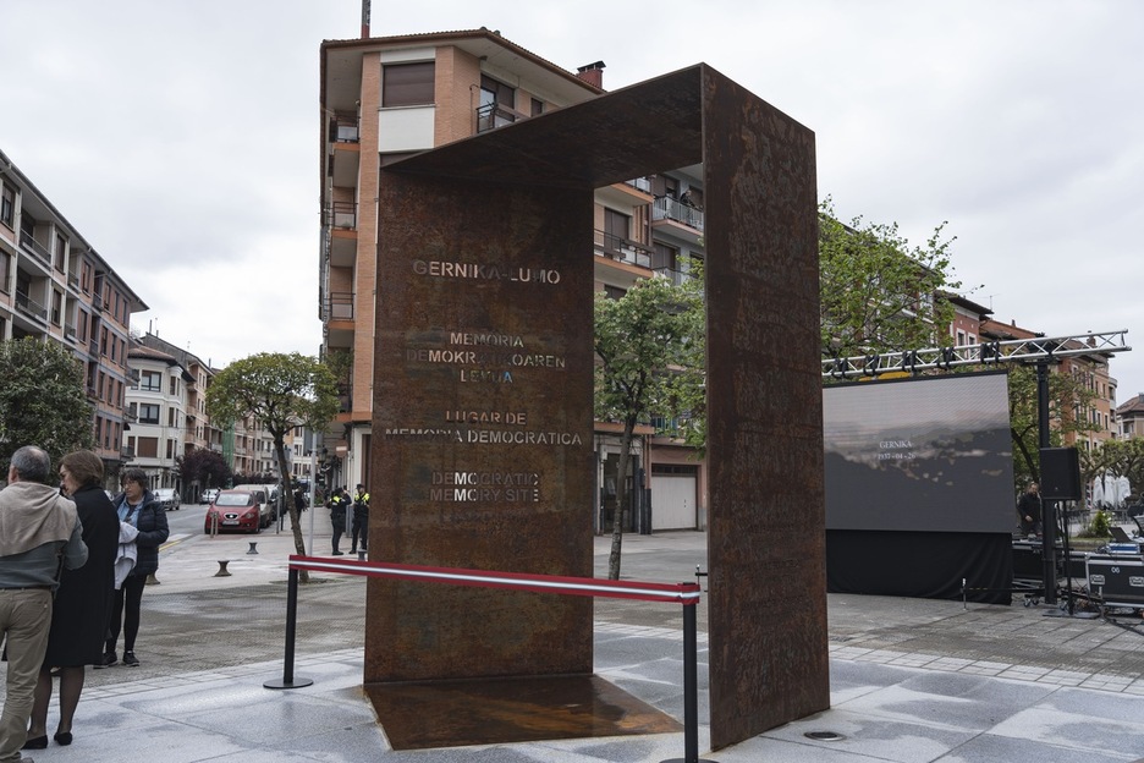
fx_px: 953
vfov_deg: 43.6
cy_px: 382
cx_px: 572
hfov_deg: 61.9
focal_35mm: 30
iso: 125
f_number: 4
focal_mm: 30
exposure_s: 1/800
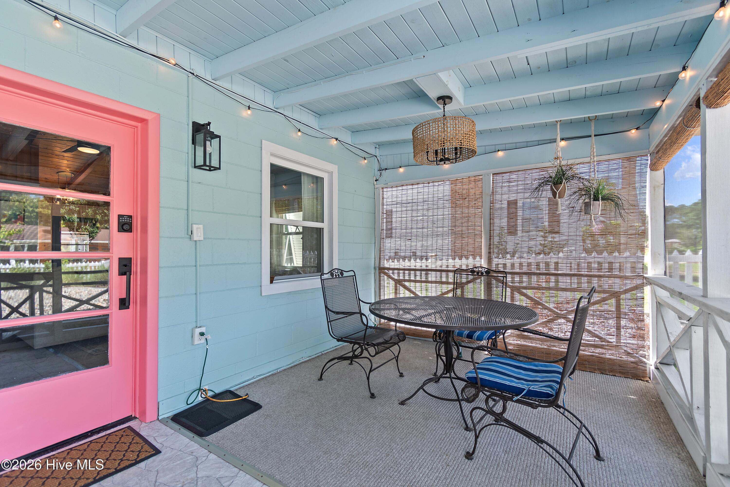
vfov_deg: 77.3
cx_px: 365
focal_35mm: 15
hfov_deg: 100.4
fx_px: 304
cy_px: 244
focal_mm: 10
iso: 100
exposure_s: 1/25
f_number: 4.5
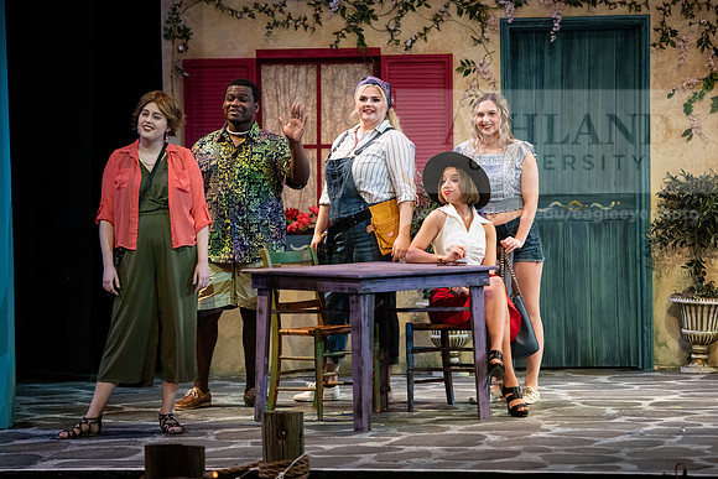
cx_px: 359
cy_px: 240
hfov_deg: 13.7
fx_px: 2992
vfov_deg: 9.2
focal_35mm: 150
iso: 3200
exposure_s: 1/320
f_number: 3.5
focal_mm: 150
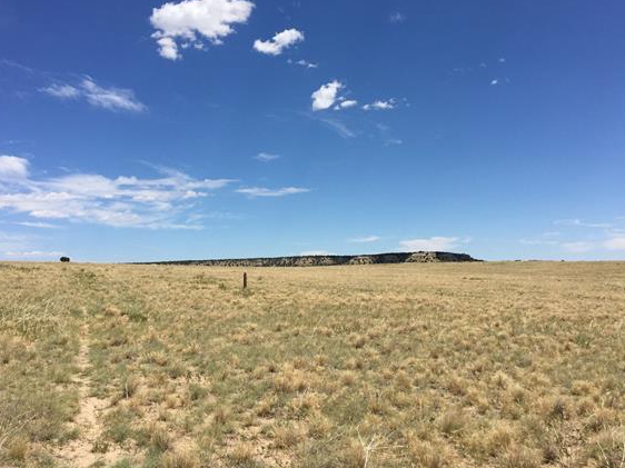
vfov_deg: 42.9
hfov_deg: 55.4
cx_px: 310
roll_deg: +0.0
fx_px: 596
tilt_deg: +6.3
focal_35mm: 33
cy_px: 210
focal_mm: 4.15
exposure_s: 1/3597
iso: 32
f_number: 2.2
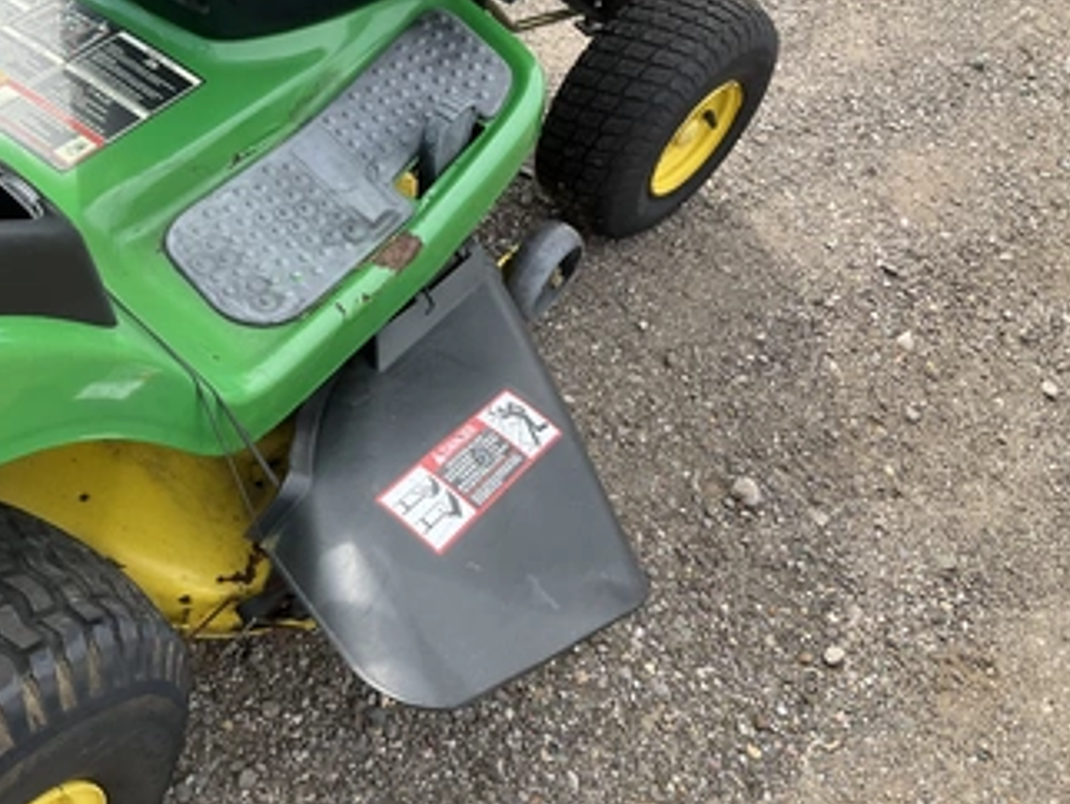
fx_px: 1114
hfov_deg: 51.0
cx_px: 435
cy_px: 435
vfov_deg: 39.7
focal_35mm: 36
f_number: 1.8
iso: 25
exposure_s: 1/473
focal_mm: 3
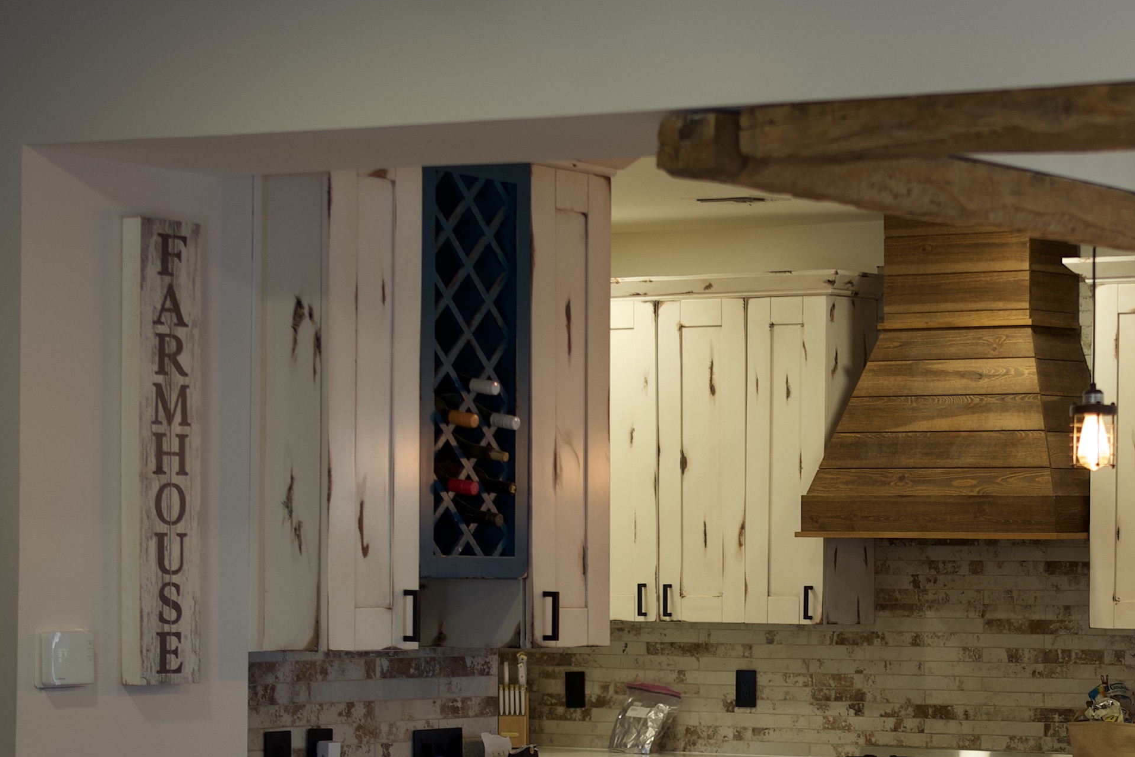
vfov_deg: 12.4
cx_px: 969
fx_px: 3468
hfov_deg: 18.4
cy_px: 658
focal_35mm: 110
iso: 125
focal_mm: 35
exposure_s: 1/80
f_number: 2.2
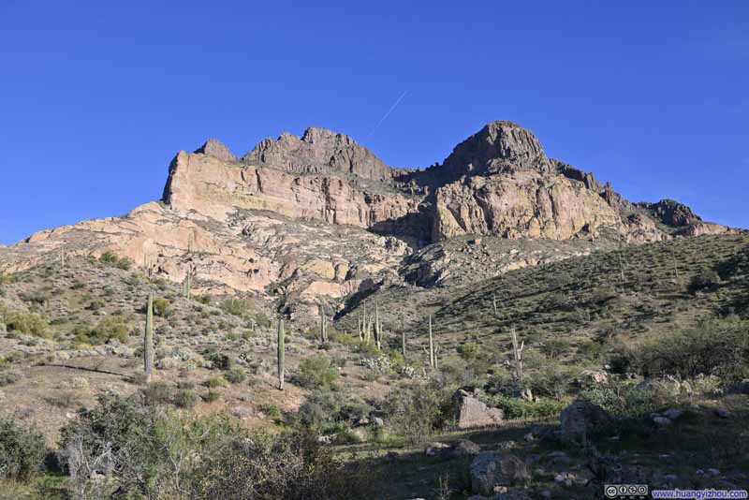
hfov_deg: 55.1
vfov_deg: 38.4
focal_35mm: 34
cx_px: 374
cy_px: 250
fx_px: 718
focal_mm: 34.5
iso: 100
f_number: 5.6
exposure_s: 1/800
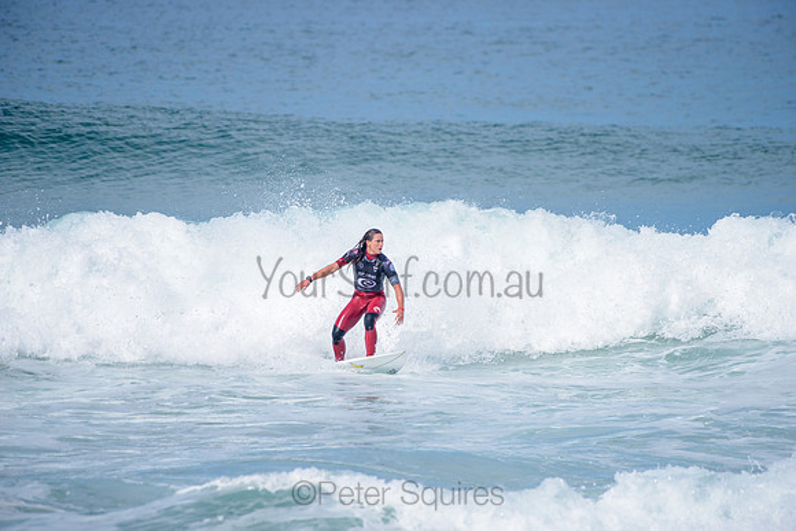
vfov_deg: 2.8
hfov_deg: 4.1
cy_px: 266
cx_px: 398
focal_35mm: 500
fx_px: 11058
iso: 250
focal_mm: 500
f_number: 6.3
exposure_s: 1/2500
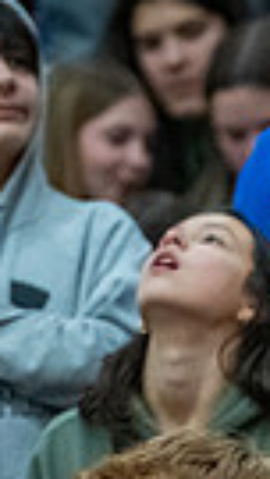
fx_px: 12758
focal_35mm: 1003
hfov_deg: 1.2
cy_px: 673
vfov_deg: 2.2
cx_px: 786
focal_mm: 190
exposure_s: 1/1000
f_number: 2.8
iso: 8000
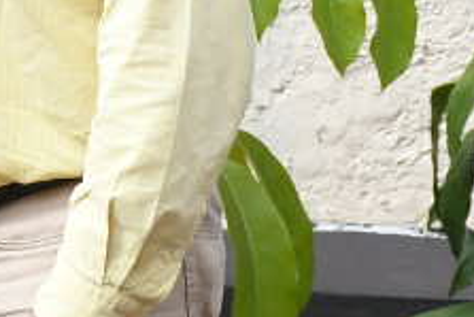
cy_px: 106
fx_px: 6877
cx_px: -1078
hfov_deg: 3.8
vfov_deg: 2.6
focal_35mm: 522
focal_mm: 48
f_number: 8
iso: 125
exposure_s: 1/125
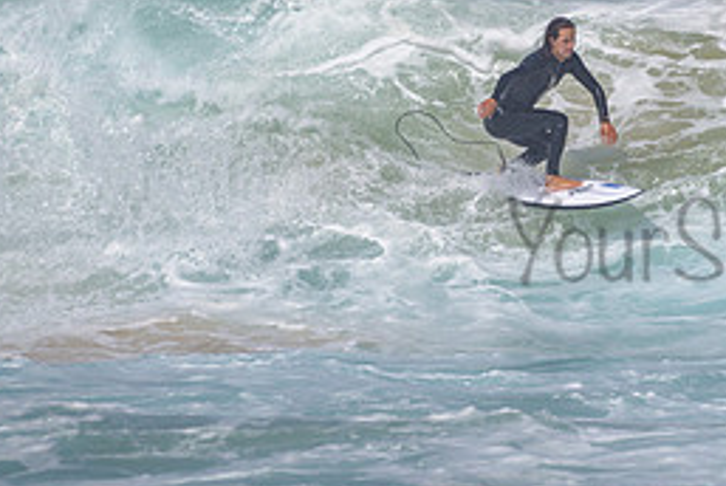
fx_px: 27902
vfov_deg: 1.0
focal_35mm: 1382
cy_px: 138
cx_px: 651
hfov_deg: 1.5
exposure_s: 1/2000
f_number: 5.6
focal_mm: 500
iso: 72
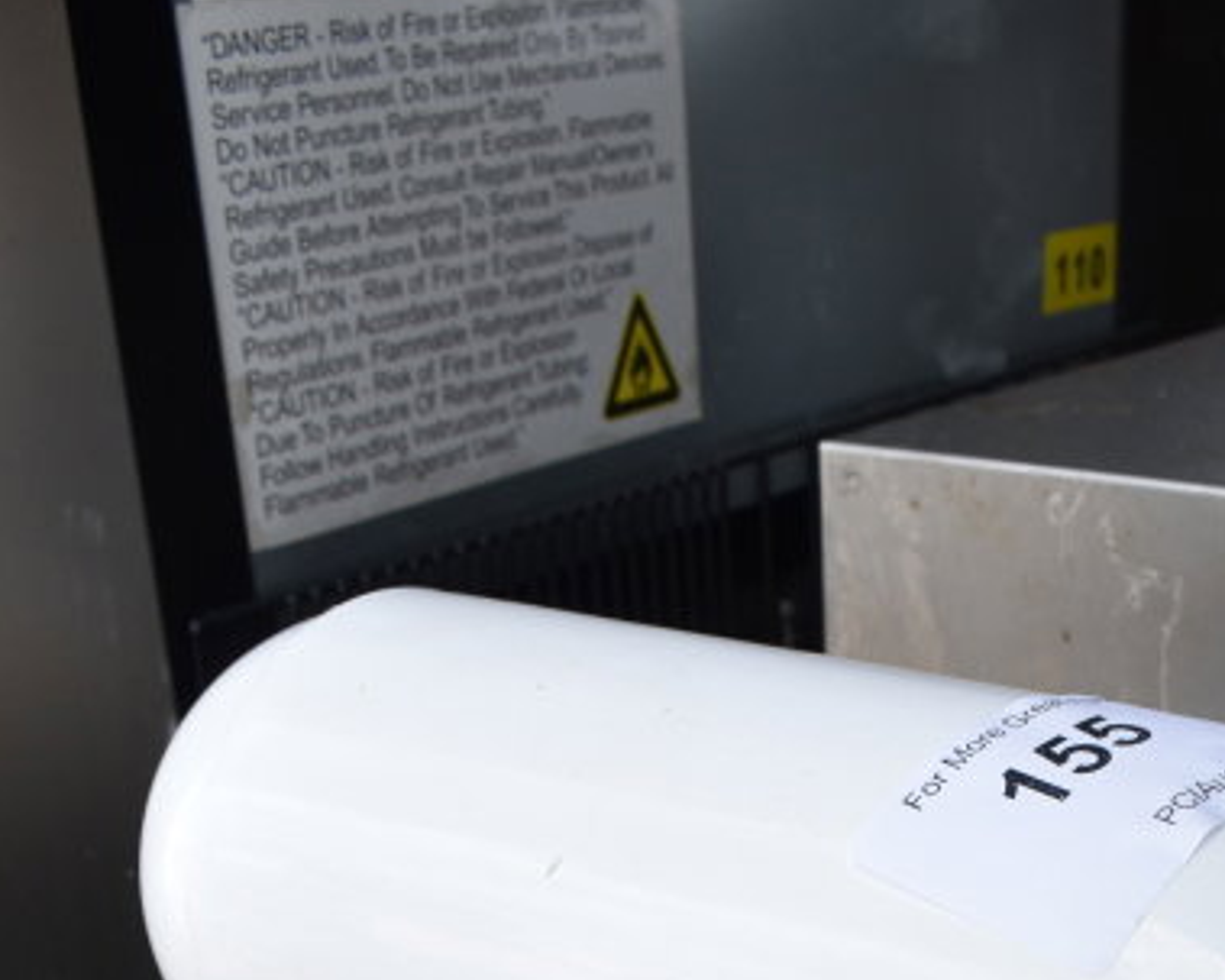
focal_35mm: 68
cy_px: 1464
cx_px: 876
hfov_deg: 27.6
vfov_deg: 19.6
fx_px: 2465
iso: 200
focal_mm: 20
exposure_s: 1/160
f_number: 7.1
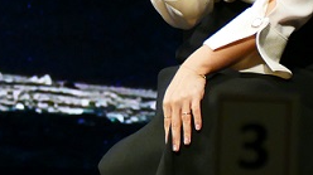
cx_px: -55
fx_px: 9246
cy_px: -83
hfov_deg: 1.9
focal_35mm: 1115
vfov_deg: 1.1
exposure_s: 1/125
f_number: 4
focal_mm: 124.37
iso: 1000
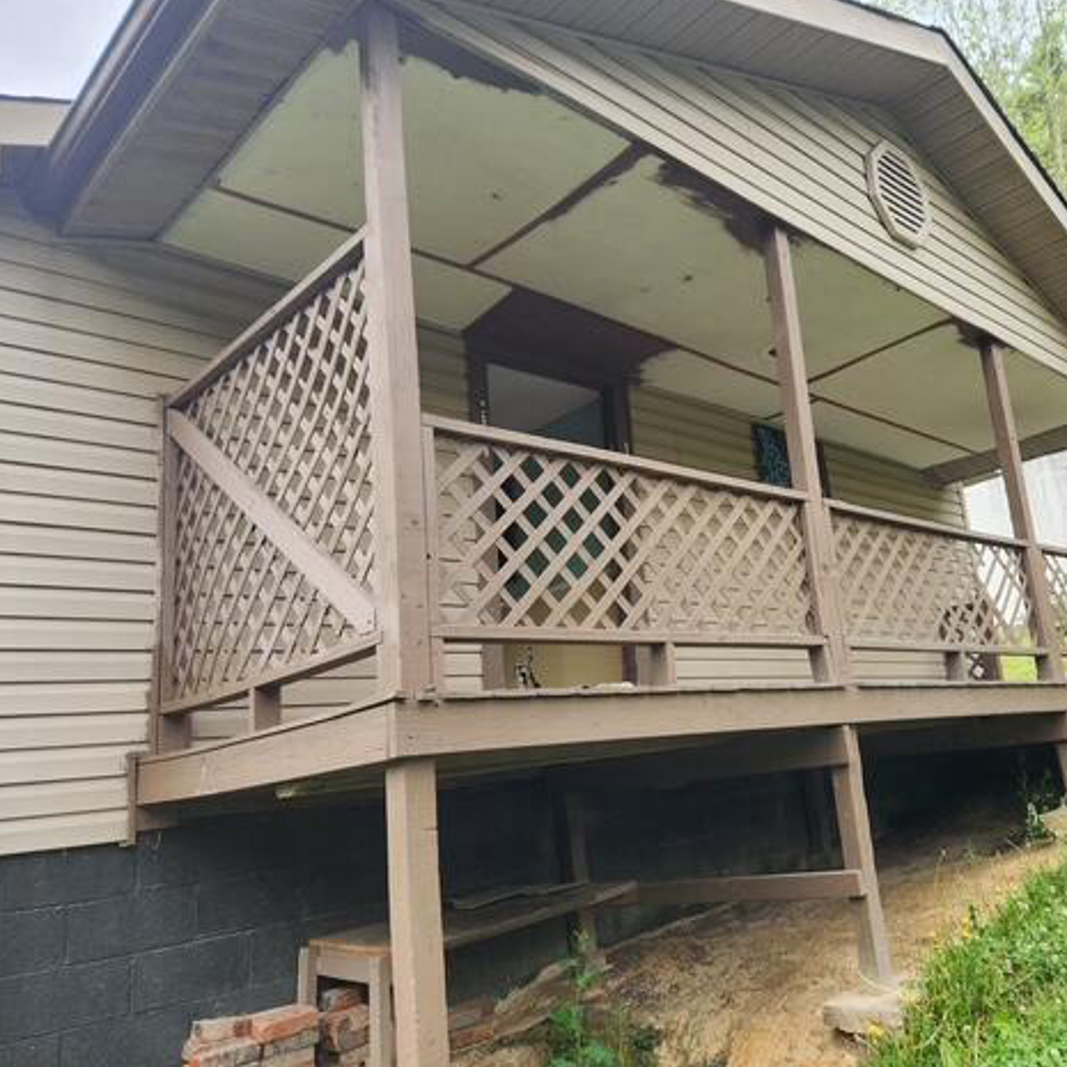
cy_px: 535
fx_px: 976
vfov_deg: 57.3
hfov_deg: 56.1
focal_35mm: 28
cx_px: 714
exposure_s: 1/180
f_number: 1.8
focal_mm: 5.4
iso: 50
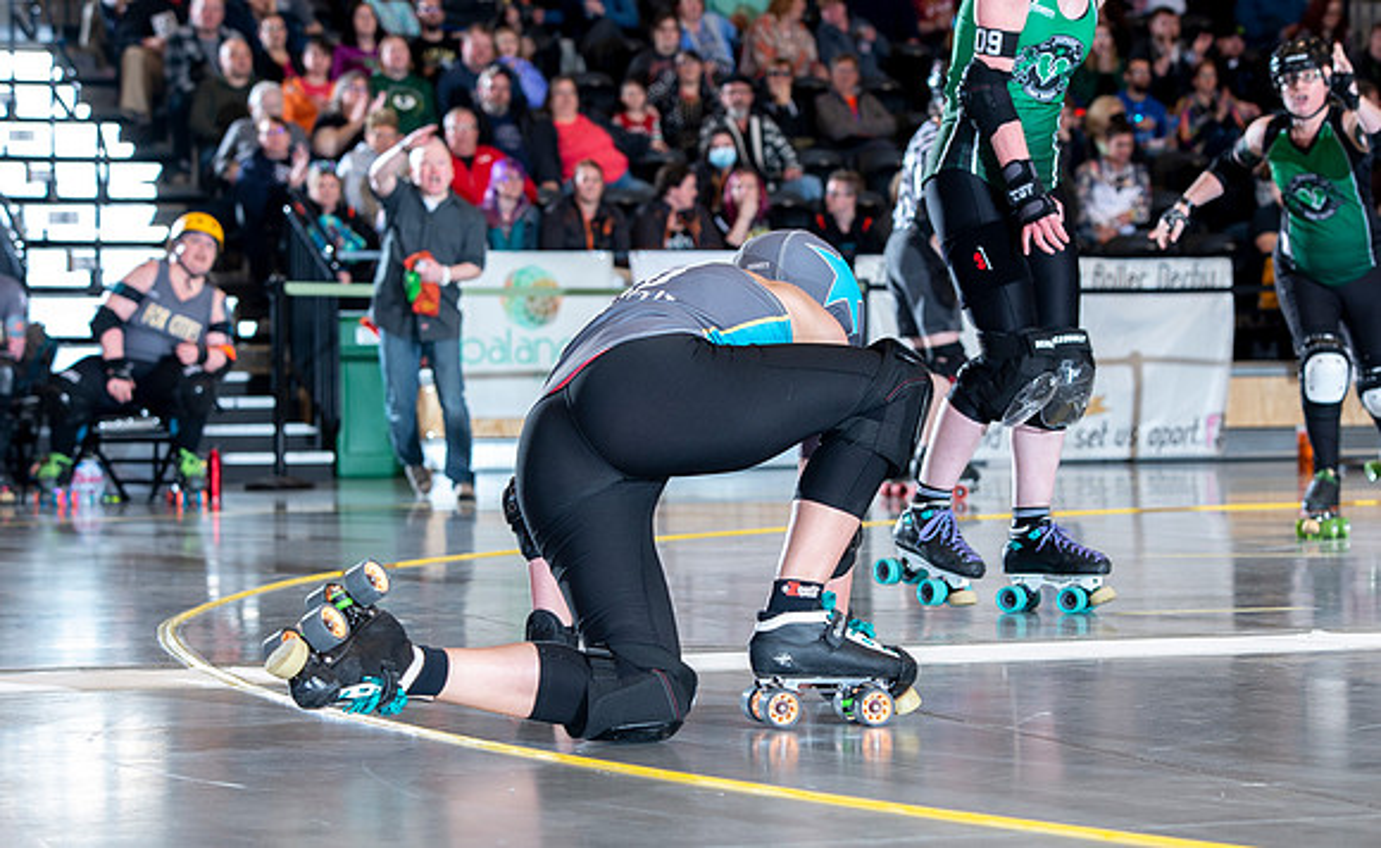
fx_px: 4027
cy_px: 509
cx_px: 759
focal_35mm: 108
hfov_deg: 19.5
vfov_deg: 12.0
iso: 640
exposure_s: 1/160
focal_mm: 95
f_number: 5.6
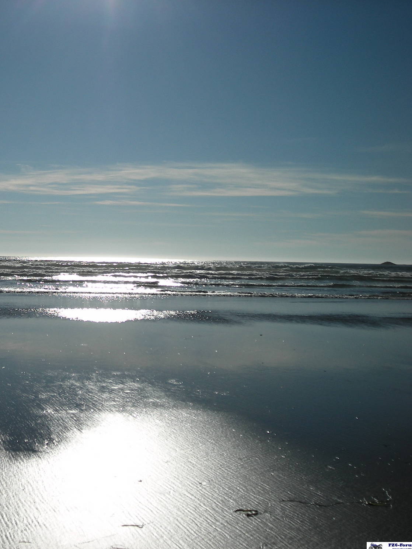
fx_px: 873
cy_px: 275
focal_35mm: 55
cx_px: 62
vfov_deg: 34.9
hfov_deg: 25.9
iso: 50
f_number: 6.6
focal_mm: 6.8
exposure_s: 1/1244
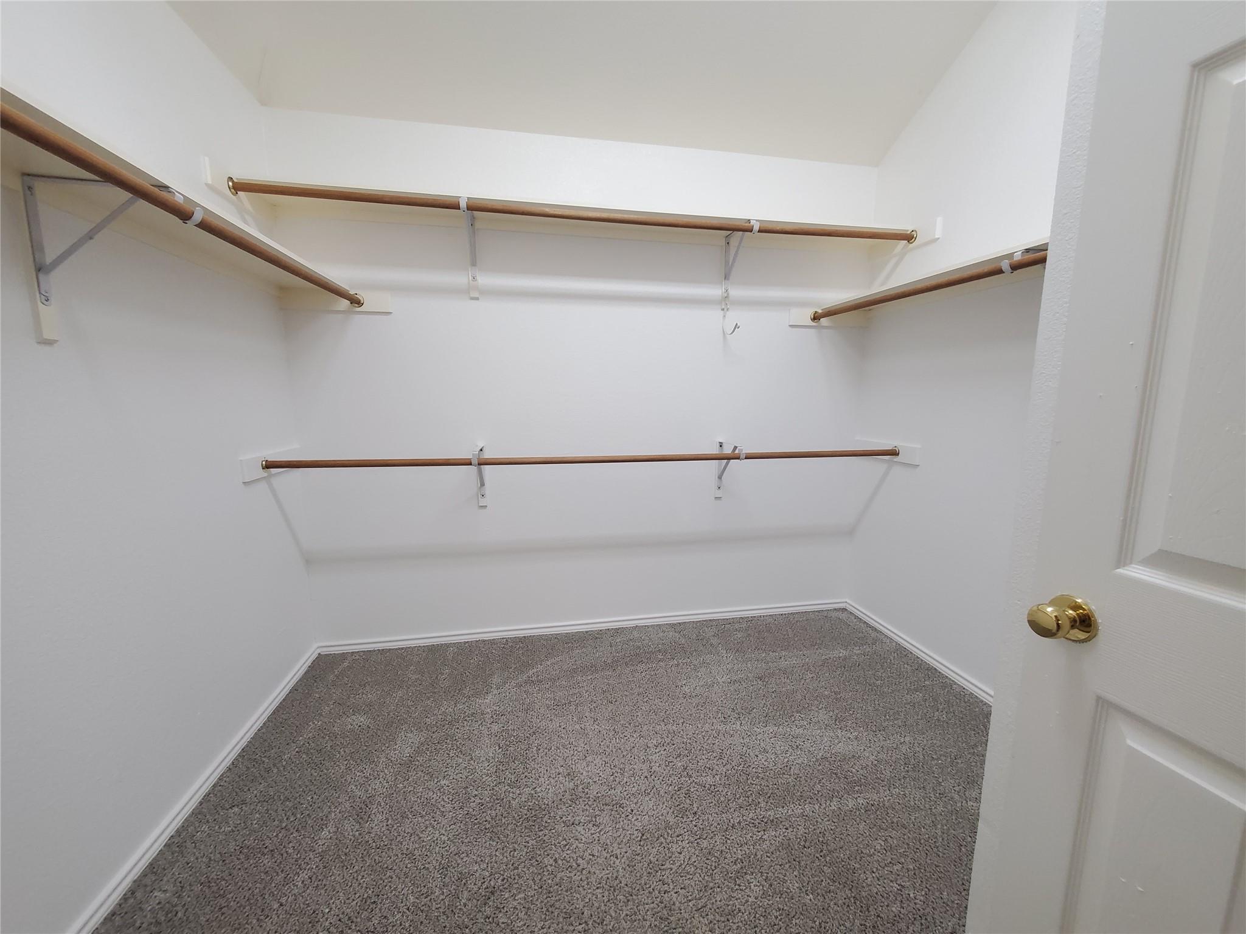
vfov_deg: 89.9
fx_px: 468
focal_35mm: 13
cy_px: 467
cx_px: 623
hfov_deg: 106.2
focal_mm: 1.8
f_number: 2.2
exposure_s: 1/60
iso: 250
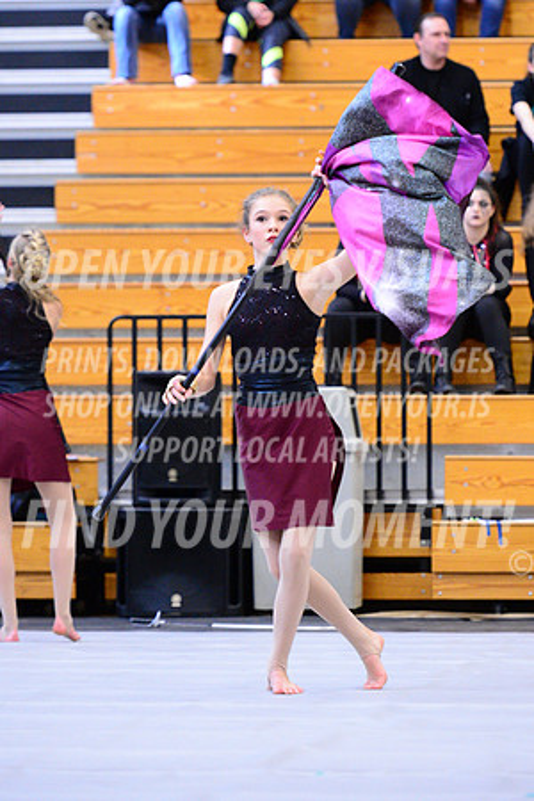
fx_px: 3115
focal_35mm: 140
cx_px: 267
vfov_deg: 14.7
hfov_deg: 9.8
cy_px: 400
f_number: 2.8
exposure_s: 1/320
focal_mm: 140
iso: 6400
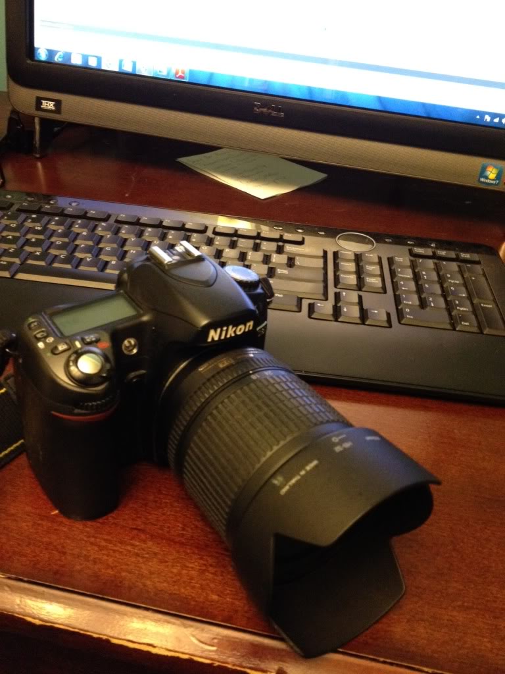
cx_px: 252
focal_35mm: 35
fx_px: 681
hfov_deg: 40.7
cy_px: 337
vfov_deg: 52.6
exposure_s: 1/15
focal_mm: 4.3
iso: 500
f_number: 2.4
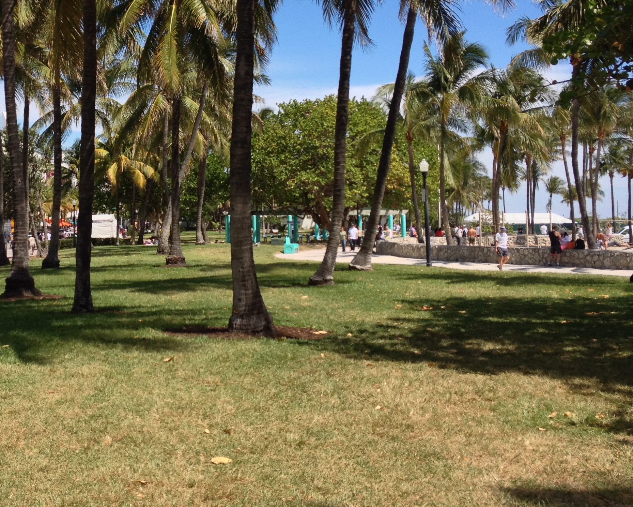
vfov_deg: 25.2
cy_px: 158
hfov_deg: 31.0
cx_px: 175
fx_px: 1124
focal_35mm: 60
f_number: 2.4
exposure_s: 1/1381
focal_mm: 4.28
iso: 50
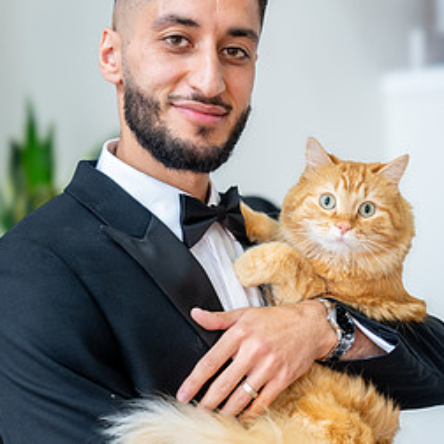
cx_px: 211
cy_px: 270
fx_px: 1321
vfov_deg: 19.1
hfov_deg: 19.1
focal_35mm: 91
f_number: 2.8
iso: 800
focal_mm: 60
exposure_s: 1/100
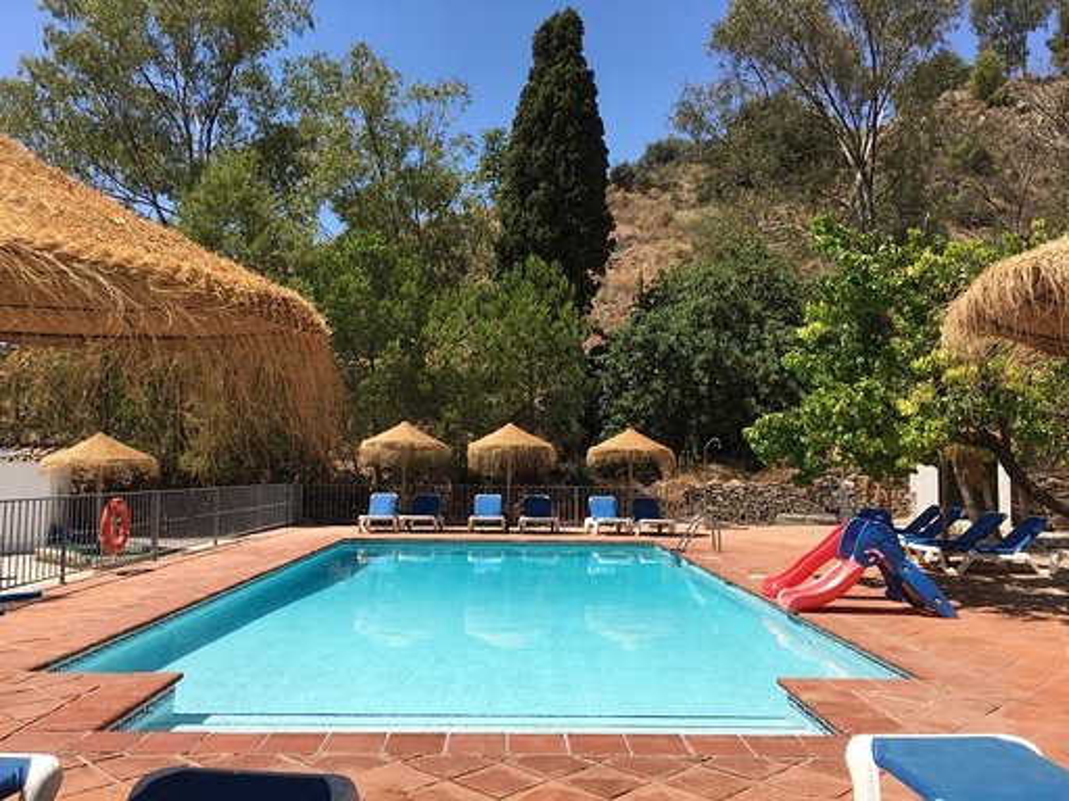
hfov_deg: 61.7
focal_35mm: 29
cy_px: 400
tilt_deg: +4.1
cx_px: 534
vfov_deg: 48.2
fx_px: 896
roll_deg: -0.5
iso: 25
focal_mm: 4.15
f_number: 2.2
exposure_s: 1/1637
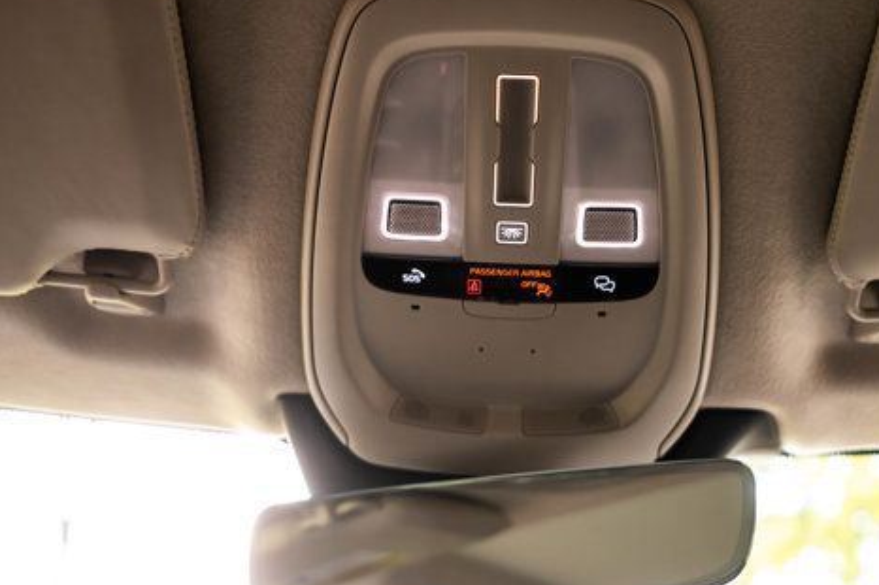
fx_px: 805
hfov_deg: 57.0
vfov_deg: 39.7
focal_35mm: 33
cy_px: 224
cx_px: 511
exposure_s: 1/200
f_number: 2.8
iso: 1000
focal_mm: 24
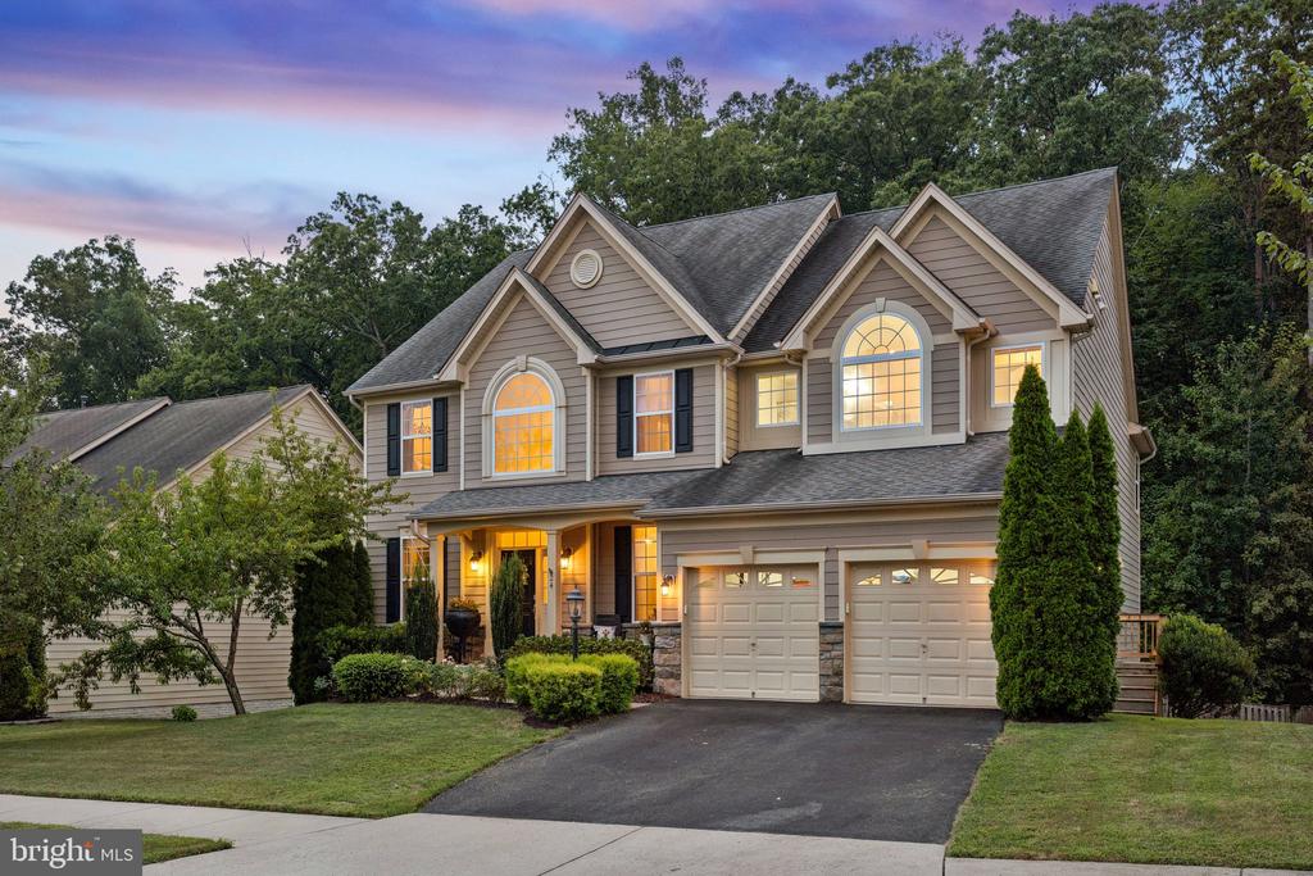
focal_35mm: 29
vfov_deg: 45.0
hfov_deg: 63.7
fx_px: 1058
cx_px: 656
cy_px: 438
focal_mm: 29
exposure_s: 1/6
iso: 125
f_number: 6.3
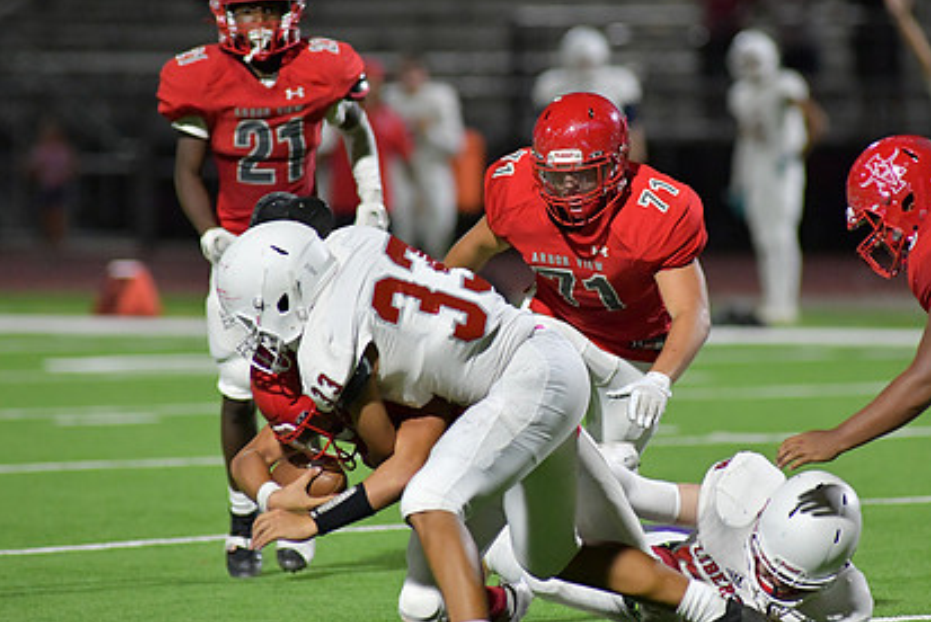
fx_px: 10895
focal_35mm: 421
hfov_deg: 4.9
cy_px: 301
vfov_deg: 3.3
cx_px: 518
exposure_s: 1/1250
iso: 6400
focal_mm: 300
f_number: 4
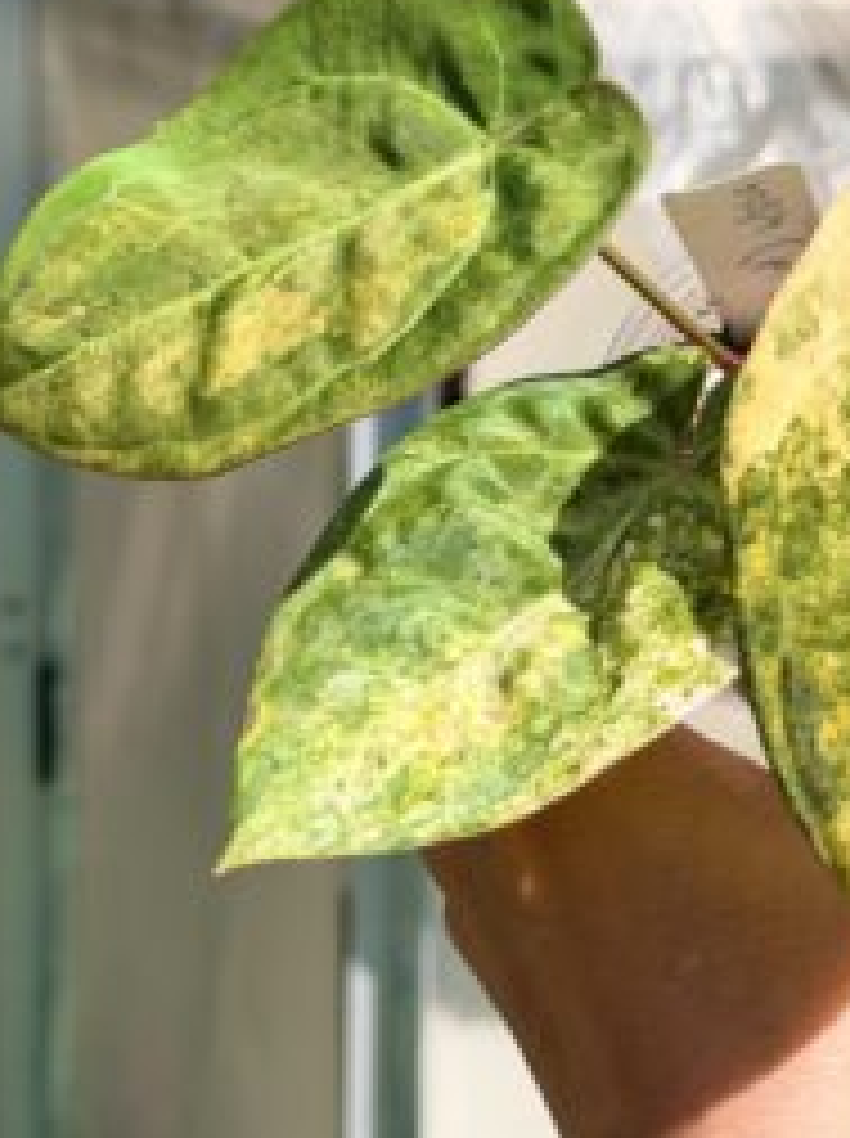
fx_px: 2495
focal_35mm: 76
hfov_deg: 19.3
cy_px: 400
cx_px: 576
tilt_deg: -16.5
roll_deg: -3.0
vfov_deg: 25.6
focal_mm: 6.76
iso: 100
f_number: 1.78
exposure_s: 1/4878
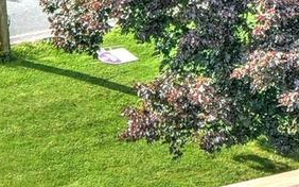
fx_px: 1686
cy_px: 588
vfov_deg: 5.8
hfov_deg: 10.1
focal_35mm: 207
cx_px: 281
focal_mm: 10.3
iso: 100
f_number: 5
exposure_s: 1/320
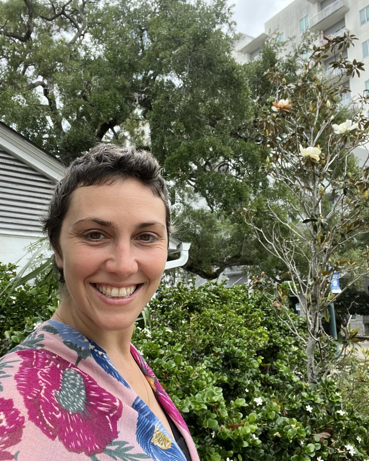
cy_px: 233
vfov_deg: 55.7
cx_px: 187
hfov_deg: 45.8
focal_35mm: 32
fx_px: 437
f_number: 2.2
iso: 32
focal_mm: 2.71
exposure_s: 1/360
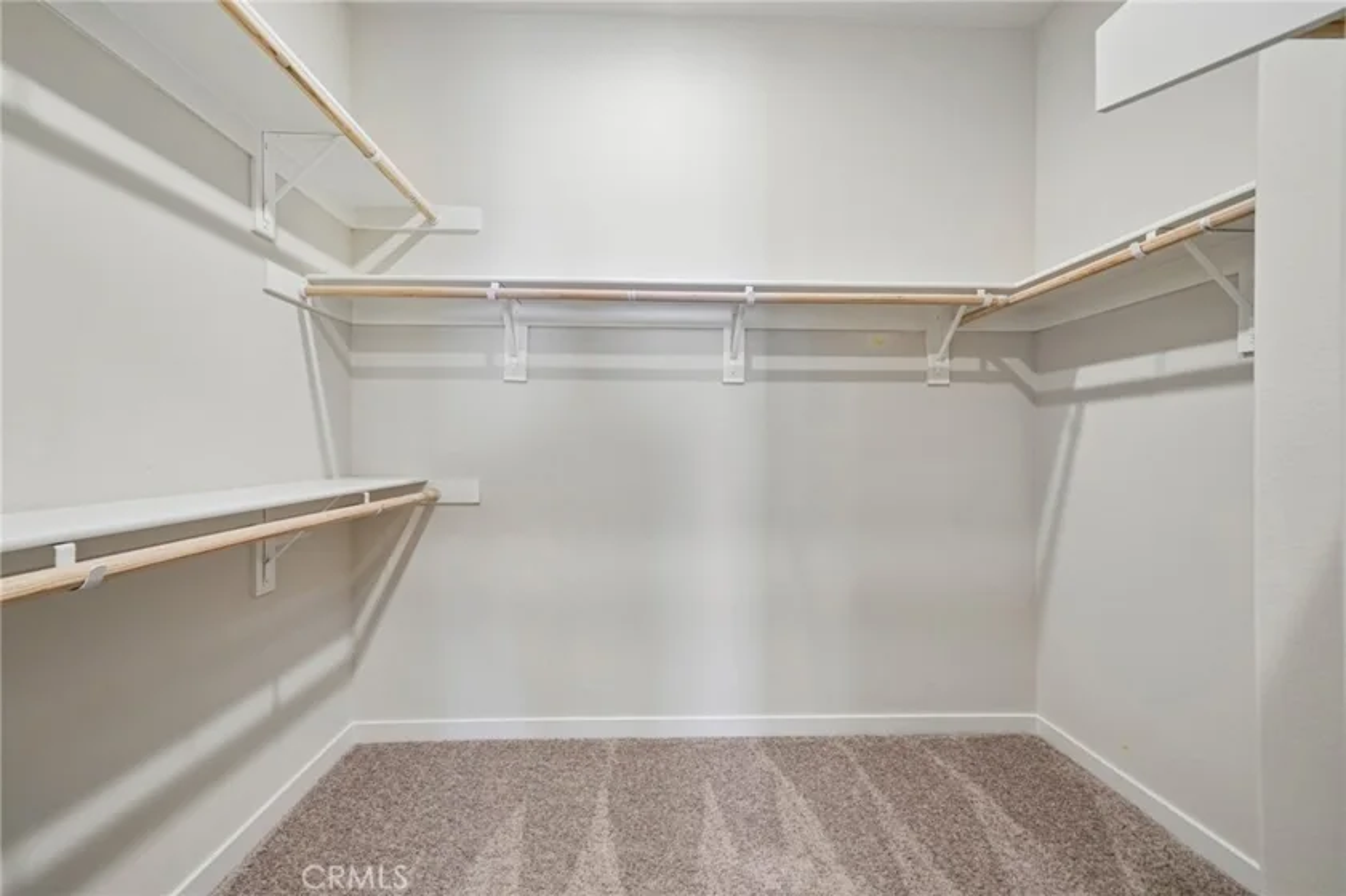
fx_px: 523
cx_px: 673
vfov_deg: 81.2
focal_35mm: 14
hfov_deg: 104.3
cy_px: 448
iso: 400
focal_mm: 14
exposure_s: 1/10
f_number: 7.1
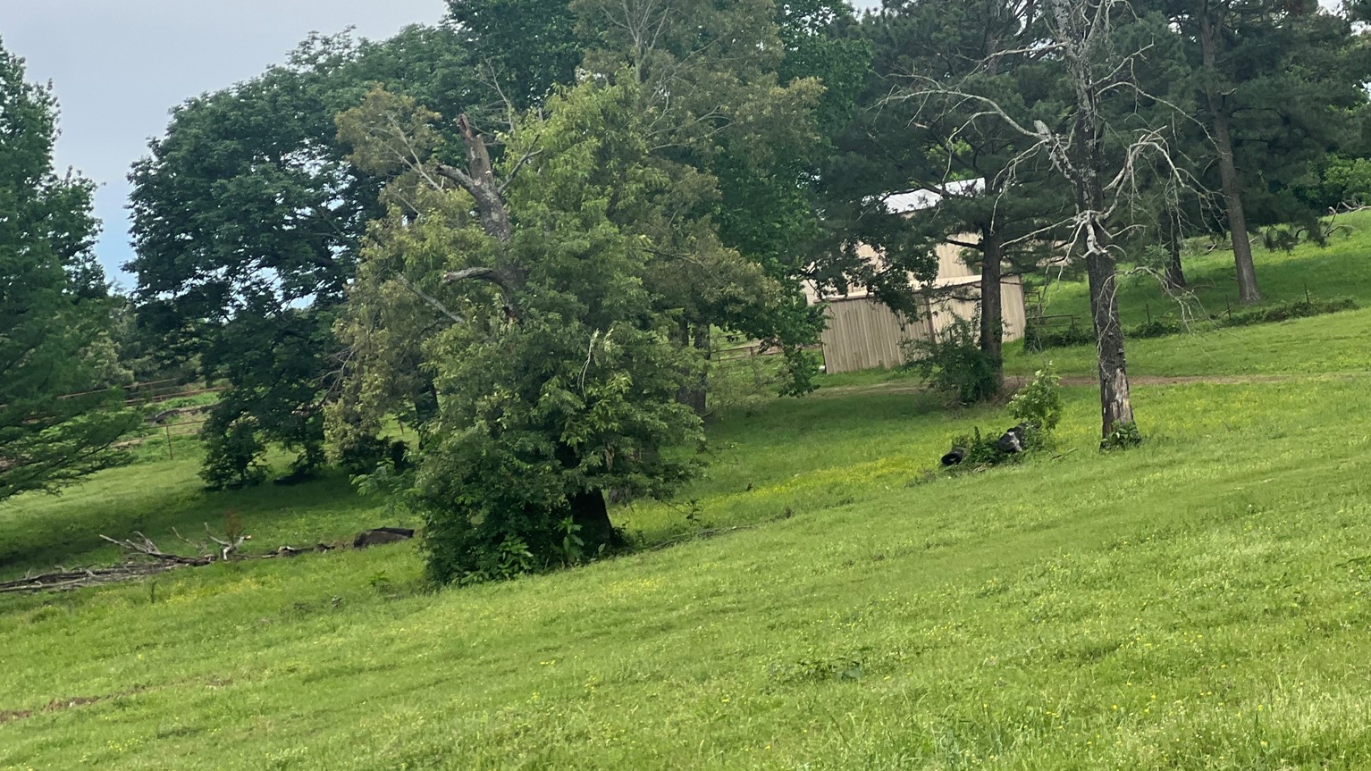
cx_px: 836
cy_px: 241
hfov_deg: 20.3
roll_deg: +6.5
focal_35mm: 105
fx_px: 3817
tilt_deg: +0.1
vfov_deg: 11.5
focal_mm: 9
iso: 25
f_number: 2.8
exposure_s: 1/311
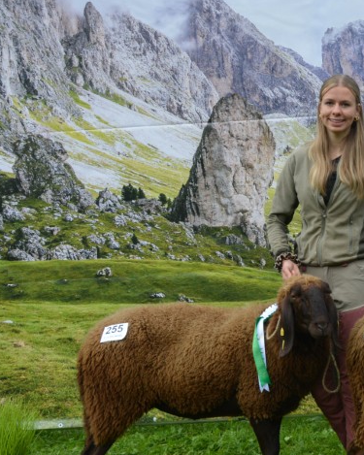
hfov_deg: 16.7
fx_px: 1118
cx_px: 554
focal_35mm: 83
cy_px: 214
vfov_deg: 23.0
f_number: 7.1
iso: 200
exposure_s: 1/200
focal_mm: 24
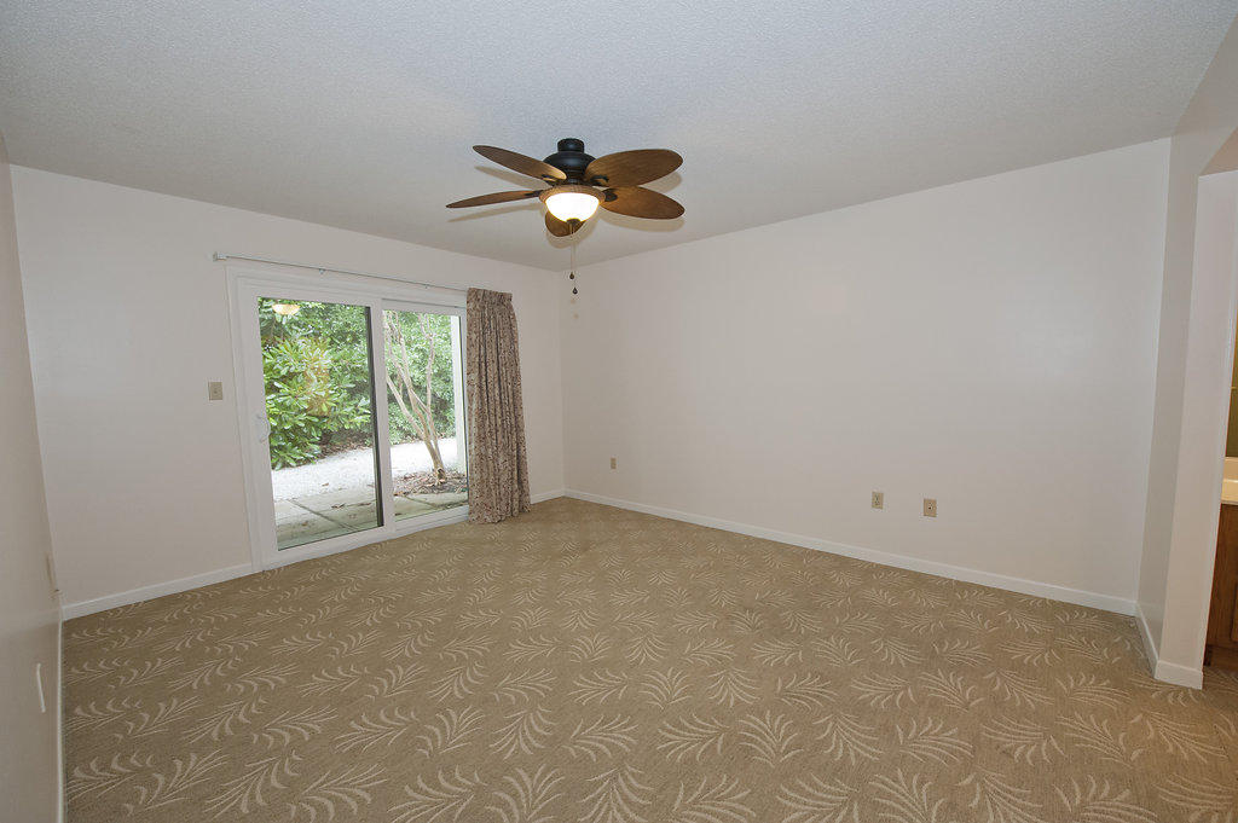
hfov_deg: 104.3
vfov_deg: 81.1
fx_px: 481
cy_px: 412
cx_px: 619
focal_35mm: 14
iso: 1250
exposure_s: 1/200
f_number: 6.3
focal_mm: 14
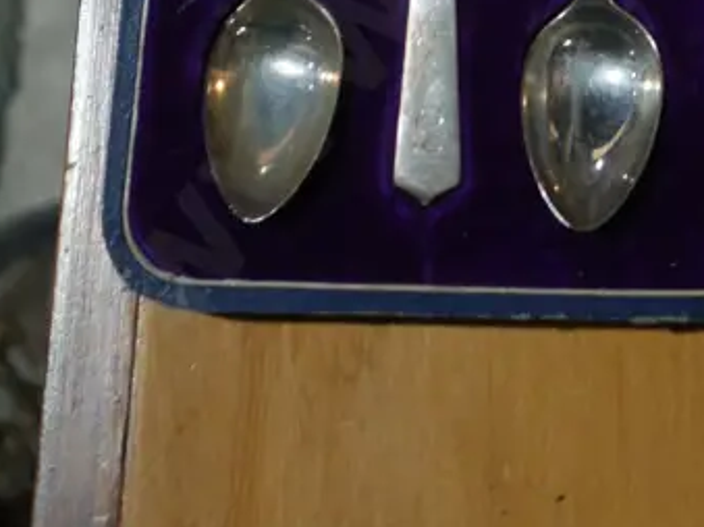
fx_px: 2460
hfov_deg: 15.8
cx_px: 777
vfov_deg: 11.1
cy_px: -527
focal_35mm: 121
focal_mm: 20
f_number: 5
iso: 320
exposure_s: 1/60
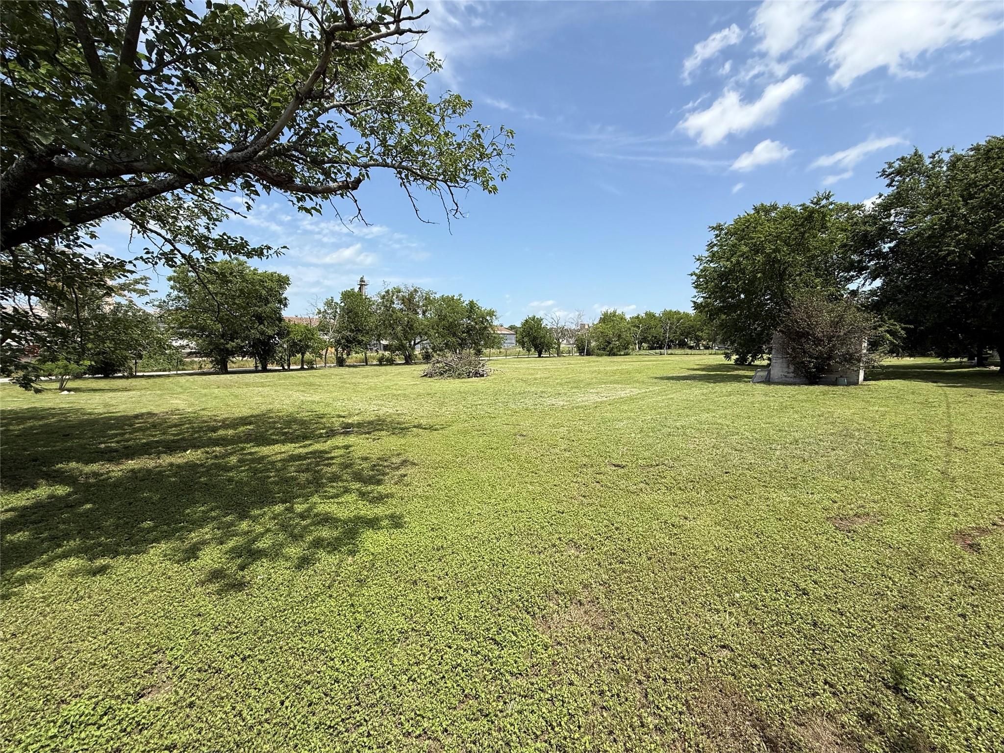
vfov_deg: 85.7
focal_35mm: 14
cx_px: 502
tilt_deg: -4.2
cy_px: 376
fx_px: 406
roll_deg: +0.2
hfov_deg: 102.1
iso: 50
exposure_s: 1/2092
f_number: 2.2
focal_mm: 2.22
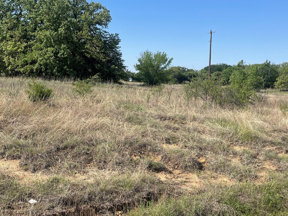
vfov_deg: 35.9
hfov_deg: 46.2
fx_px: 333
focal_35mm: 40
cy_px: 112
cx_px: 101
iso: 32
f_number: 1.6
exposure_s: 1/2959
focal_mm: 4.2
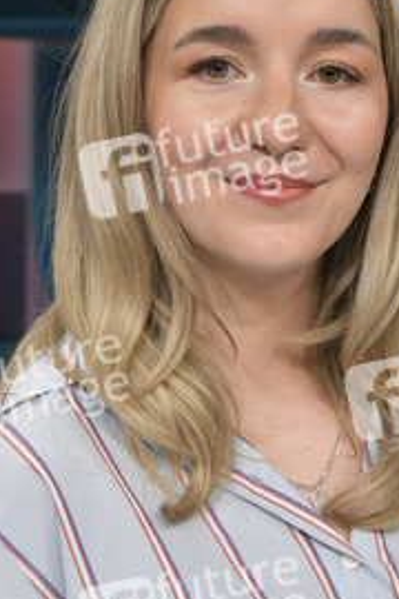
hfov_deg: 19.1
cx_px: 257
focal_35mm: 71
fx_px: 1180
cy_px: 277
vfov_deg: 28.4
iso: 2500
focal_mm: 48
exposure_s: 1/200
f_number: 6.3
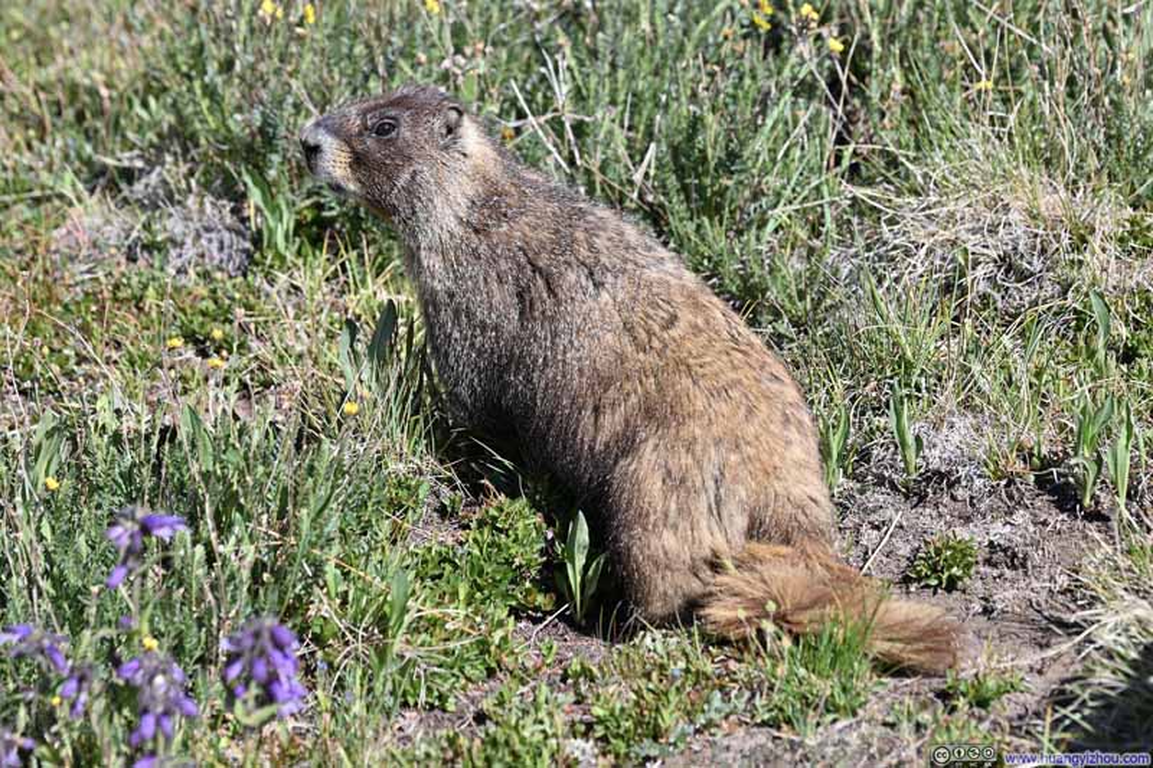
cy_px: 384
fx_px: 3842
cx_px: 576
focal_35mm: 120
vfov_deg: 11.4
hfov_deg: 17.1
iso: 64
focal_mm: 120
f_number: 6.3
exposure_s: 1/400
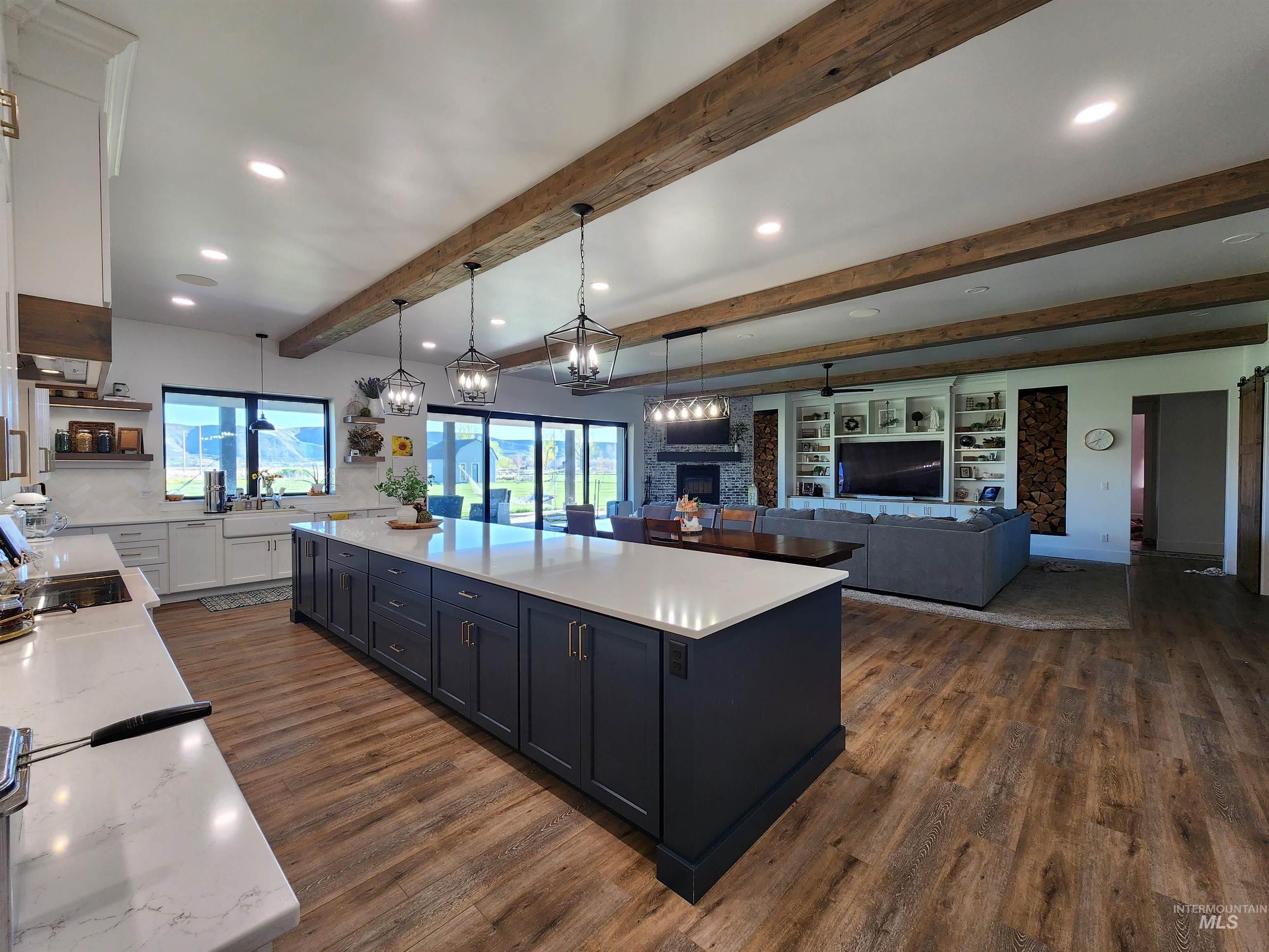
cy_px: 476
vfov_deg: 89.9
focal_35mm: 13
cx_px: 634
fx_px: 477
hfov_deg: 106.2
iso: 125
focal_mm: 2.2
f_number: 2.2
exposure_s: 1/60
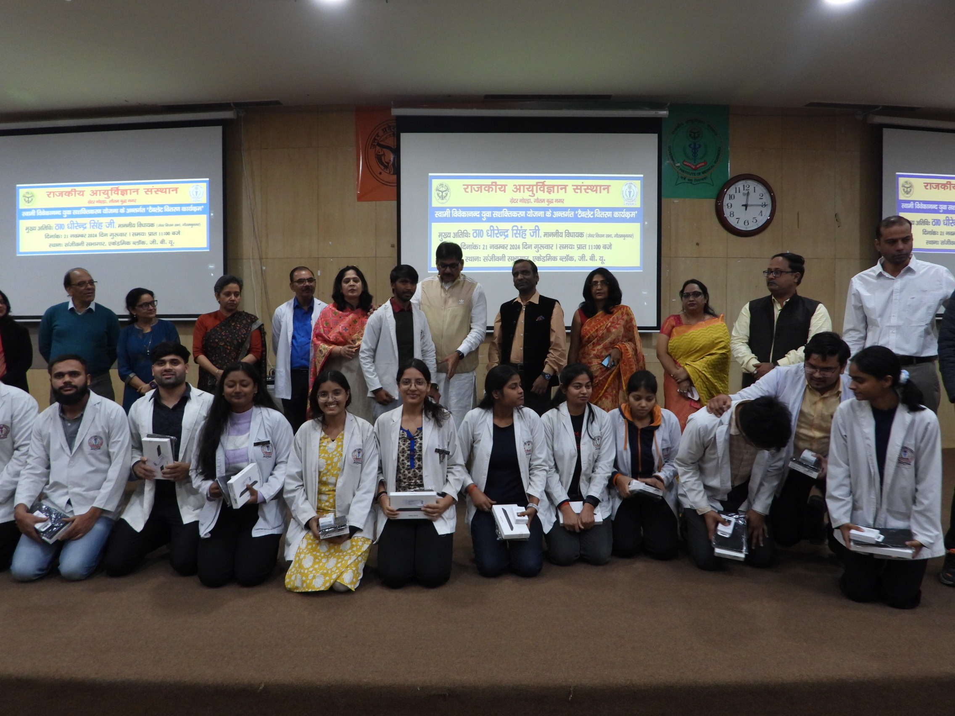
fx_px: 662
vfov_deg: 56.8
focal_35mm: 24
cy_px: 358
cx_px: 478
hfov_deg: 71.6
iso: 250
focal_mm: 4.3
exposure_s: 1/30
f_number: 2.8
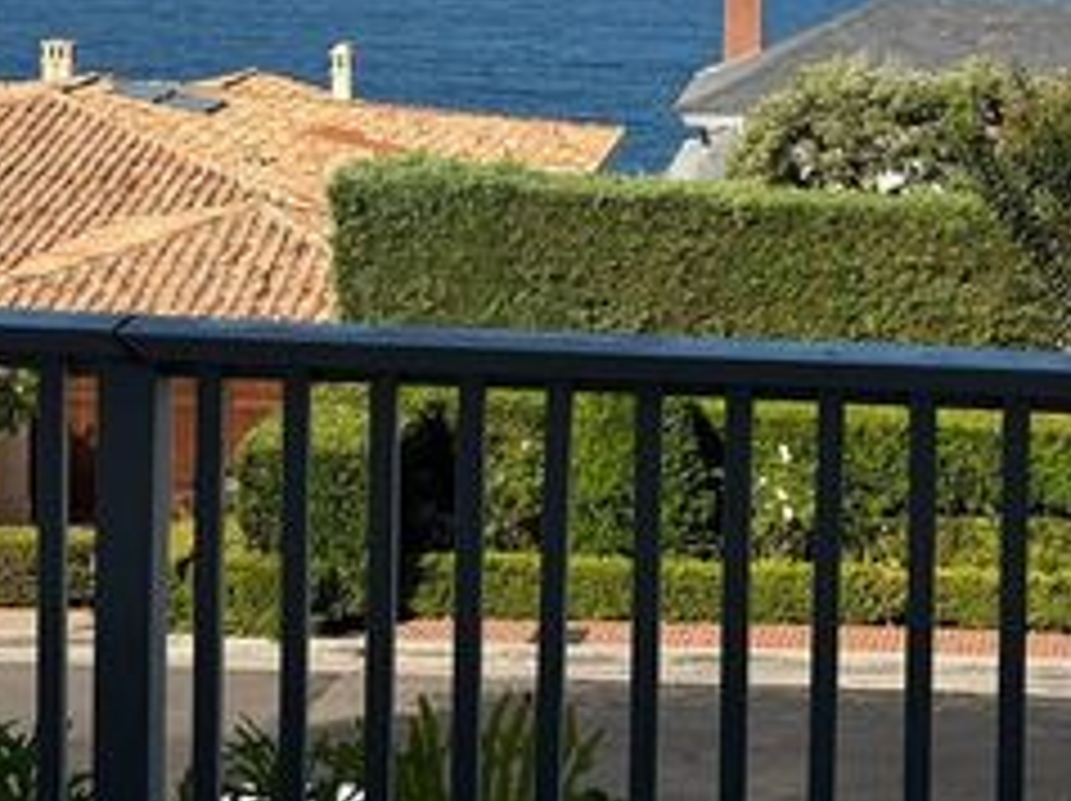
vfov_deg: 14.4
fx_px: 3122
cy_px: 7
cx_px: 482
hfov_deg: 19.5
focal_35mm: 101
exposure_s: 1/5587
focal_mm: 6.76
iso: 64
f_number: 1.78
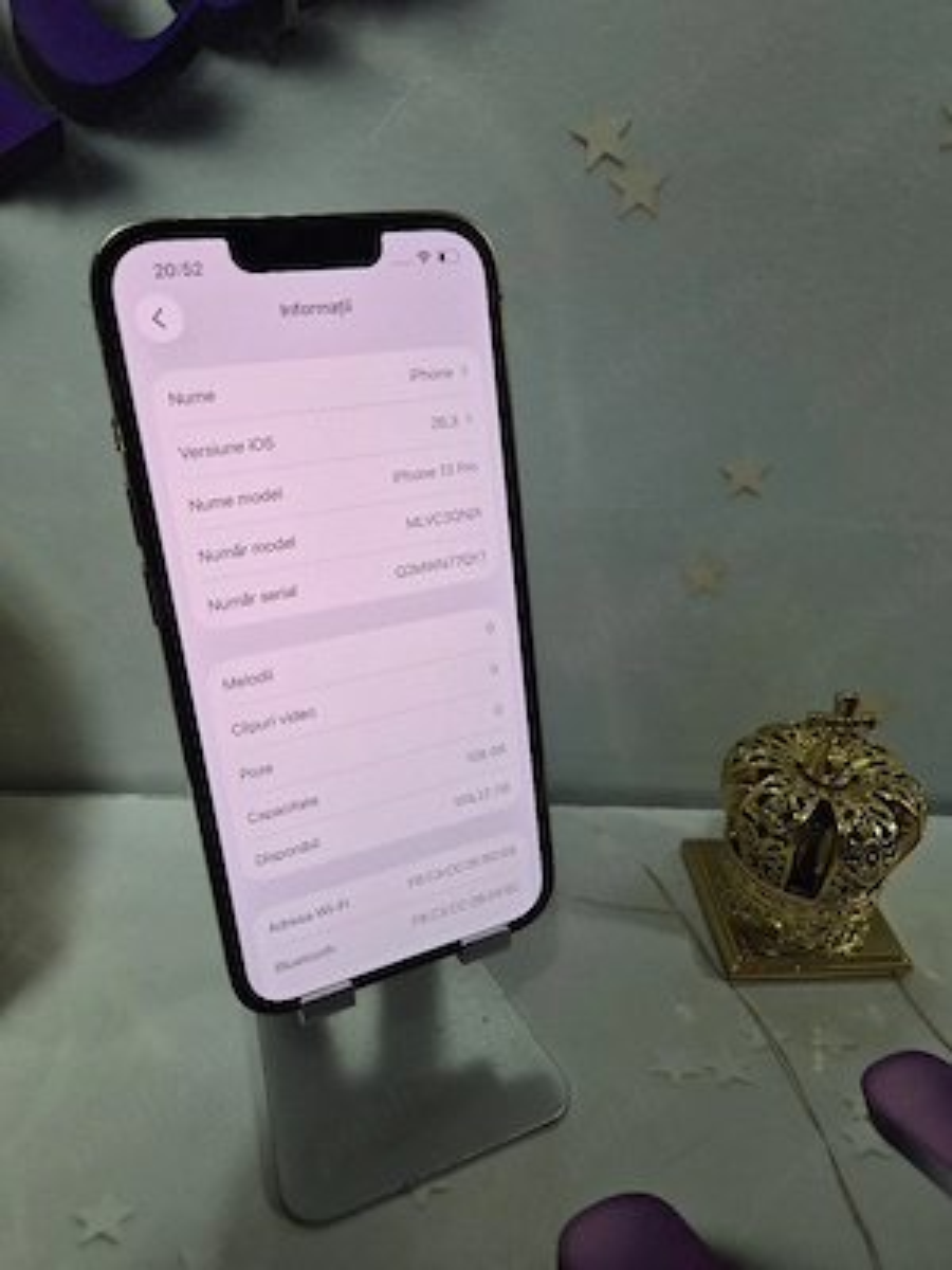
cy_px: 635
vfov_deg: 73.9
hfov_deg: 58.9
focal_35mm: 23
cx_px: 476
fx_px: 843
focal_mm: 5.4
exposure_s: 1/60.2
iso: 125
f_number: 1.8
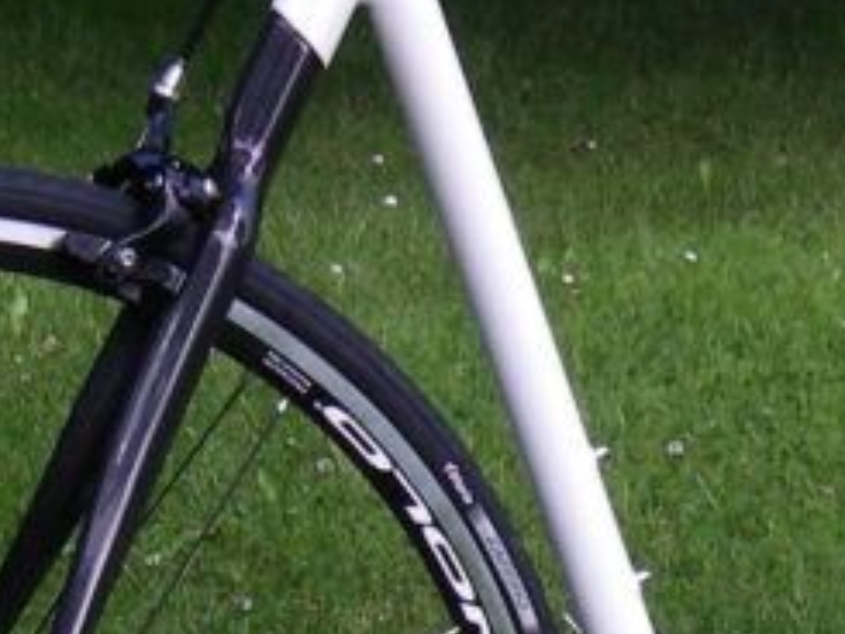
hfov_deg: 9.6
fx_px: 5007
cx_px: 645
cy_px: 538
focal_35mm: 205
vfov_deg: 7.2
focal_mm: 8.1
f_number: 3.5
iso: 80
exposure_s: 1/320
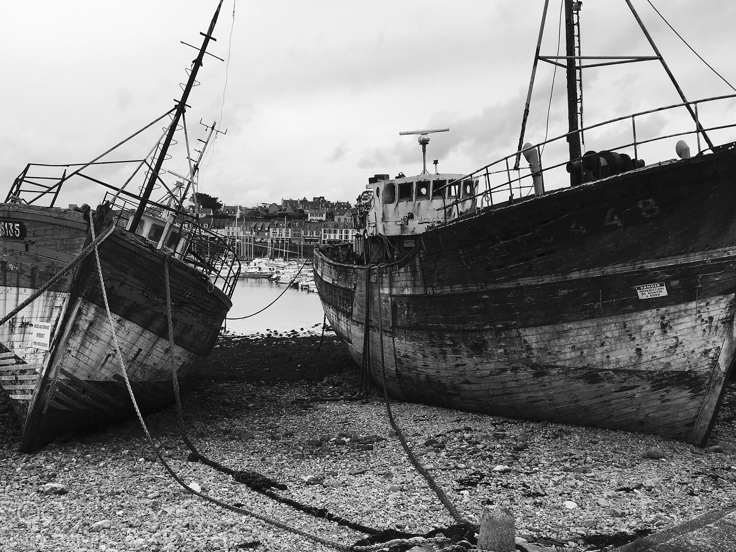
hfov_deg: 58.3
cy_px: 282
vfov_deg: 45.4
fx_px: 659
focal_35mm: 31
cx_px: 363
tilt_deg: -1.7
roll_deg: -2.0
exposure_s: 1/1603
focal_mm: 4.15
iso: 25
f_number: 2.2
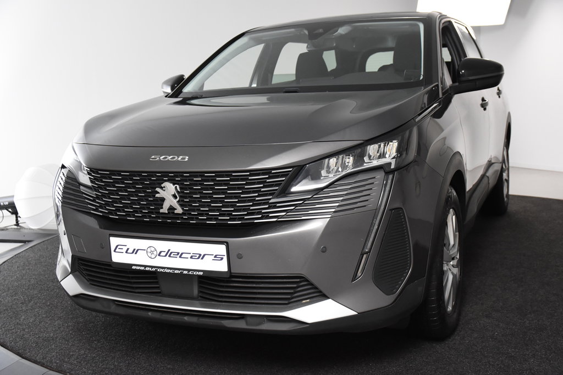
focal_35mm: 42
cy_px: 188
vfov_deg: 31.9
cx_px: 282
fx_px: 657
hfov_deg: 46.4
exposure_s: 1/100
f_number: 5
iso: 1600
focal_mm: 28
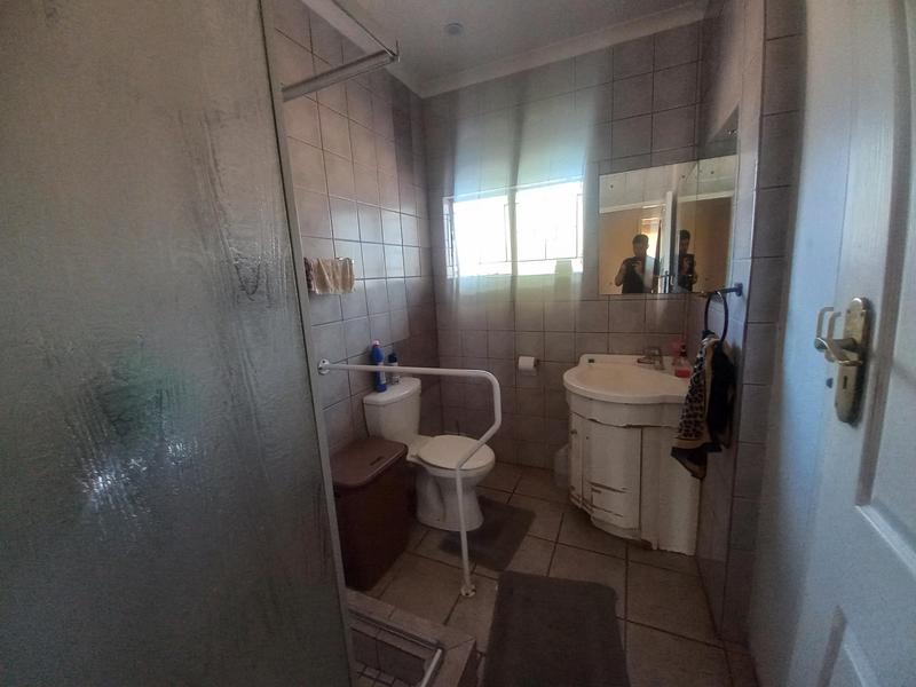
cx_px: 458
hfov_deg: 106.2
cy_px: 344
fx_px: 344
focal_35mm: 13
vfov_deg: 89.9
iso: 160
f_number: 2.2
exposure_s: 1/33
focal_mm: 1.42
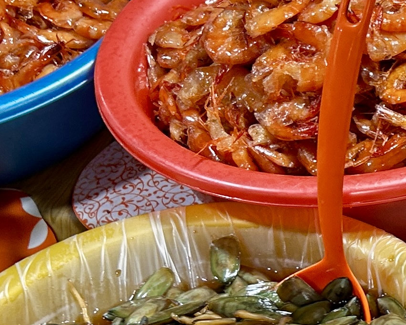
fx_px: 1442
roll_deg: +8.9
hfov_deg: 15.4
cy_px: 297
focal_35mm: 120
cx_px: 488
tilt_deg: -42.3
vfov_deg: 12.7
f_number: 1.5
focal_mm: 5.7
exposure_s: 1/100
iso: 64
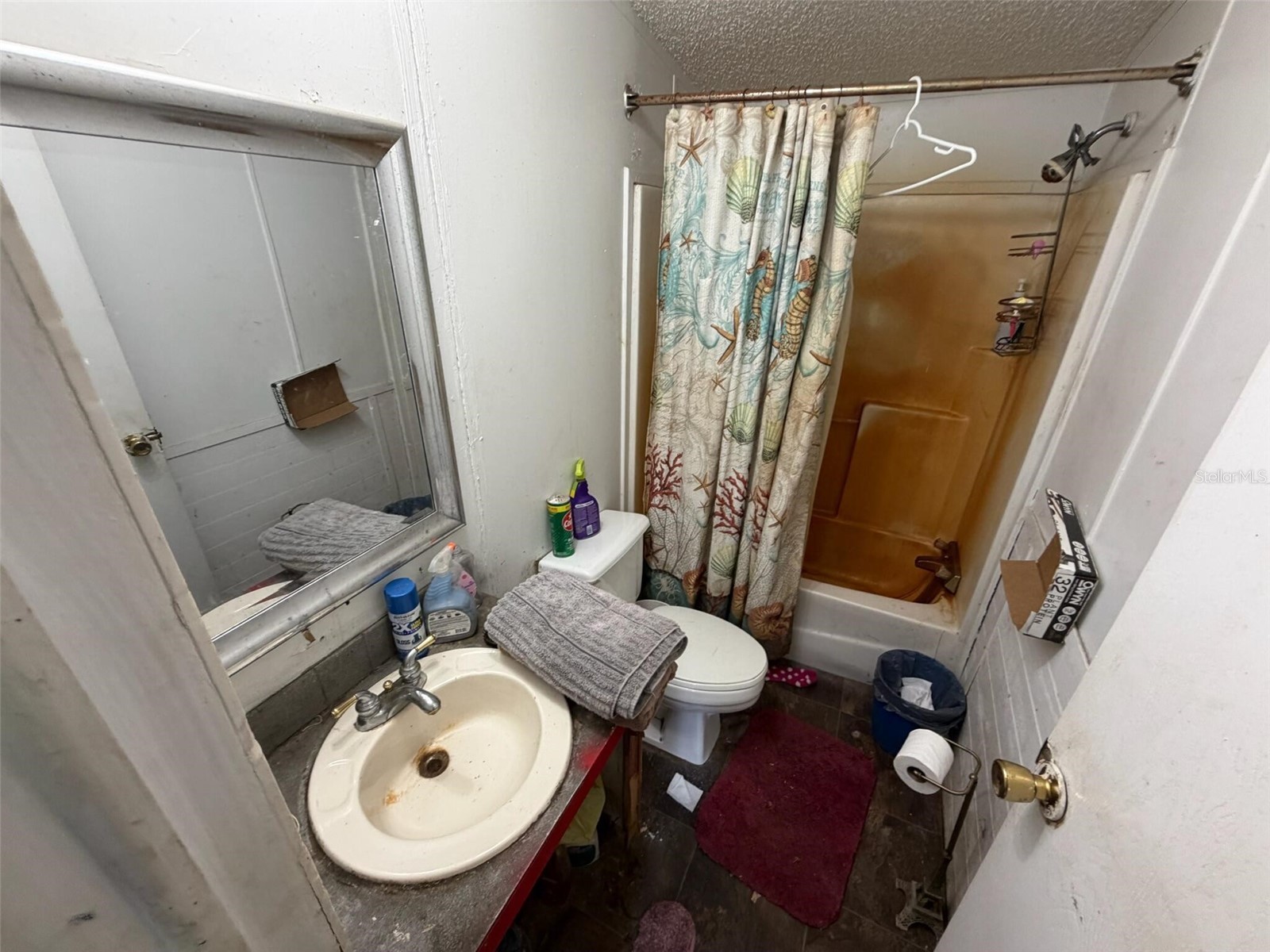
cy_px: 476
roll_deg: -1.2
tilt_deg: -23.9
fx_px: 514
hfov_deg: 102.1
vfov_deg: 85.7
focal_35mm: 14
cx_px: 635
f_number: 2.2
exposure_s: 1/60
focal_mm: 2.22
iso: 200
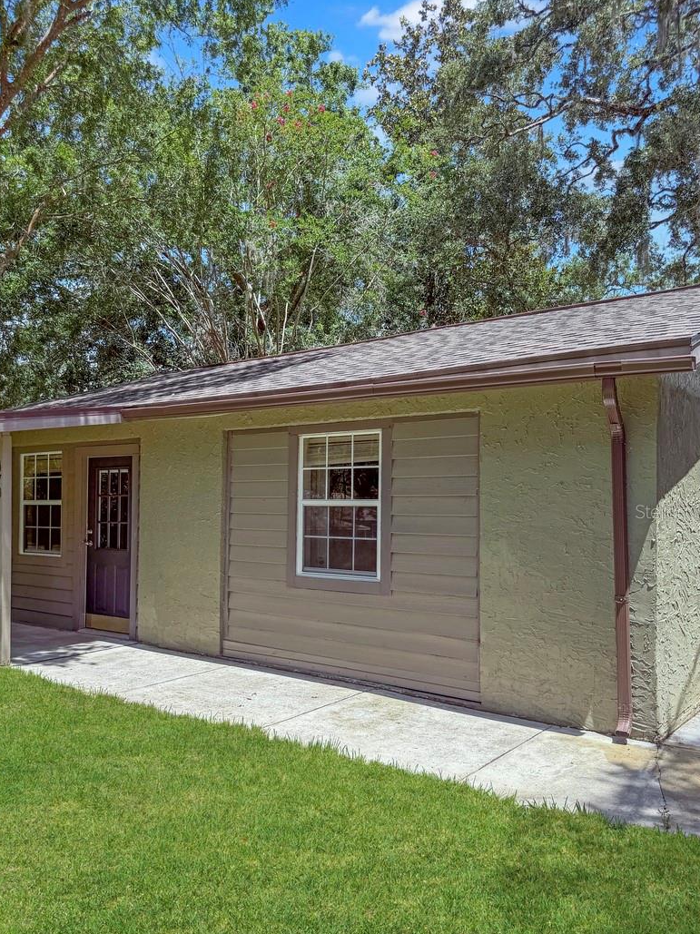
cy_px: 511
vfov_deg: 63.3
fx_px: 755
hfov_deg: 49.6
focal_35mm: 28
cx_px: 312
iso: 80
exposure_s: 1/2000
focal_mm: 6.76
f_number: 1.78
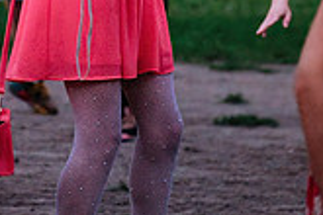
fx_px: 3965
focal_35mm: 442
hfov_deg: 4.7
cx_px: -45
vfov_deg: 3.1
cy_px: -128
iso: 1600
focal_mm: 83.8
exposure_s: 1/100
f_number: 2.8
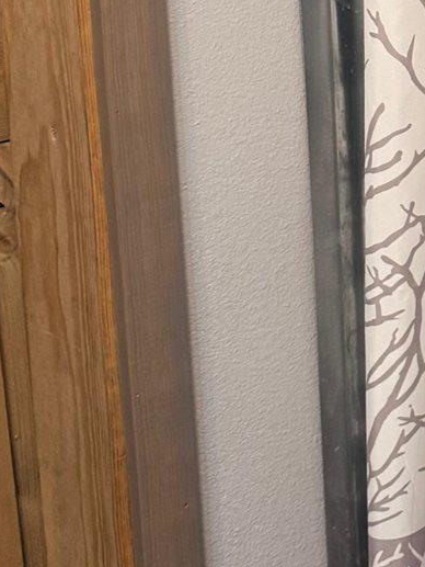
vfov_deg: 17.9
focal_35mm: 107
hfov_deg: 12.1
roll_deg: -1.3
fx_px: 1751
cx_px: 891
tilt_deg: -11.2
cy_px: -10
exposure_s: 1/120
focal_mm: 6.76
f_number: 1.78
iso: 160
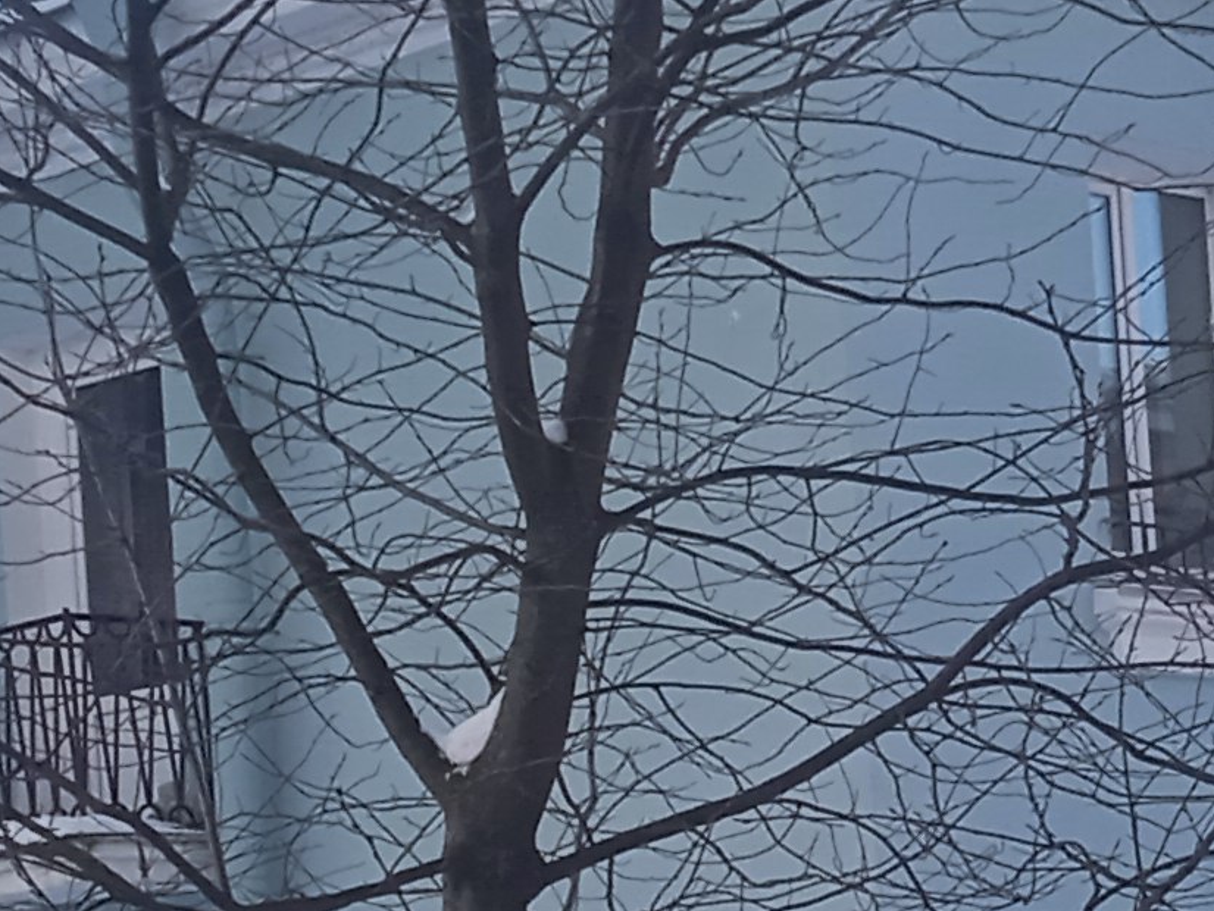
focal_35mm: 141
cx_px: 820
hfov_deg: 14.0
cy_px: 1090
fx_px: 4946
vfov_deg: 10.4
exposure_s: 1/296
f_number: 2.2
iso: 113
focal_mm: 3.43
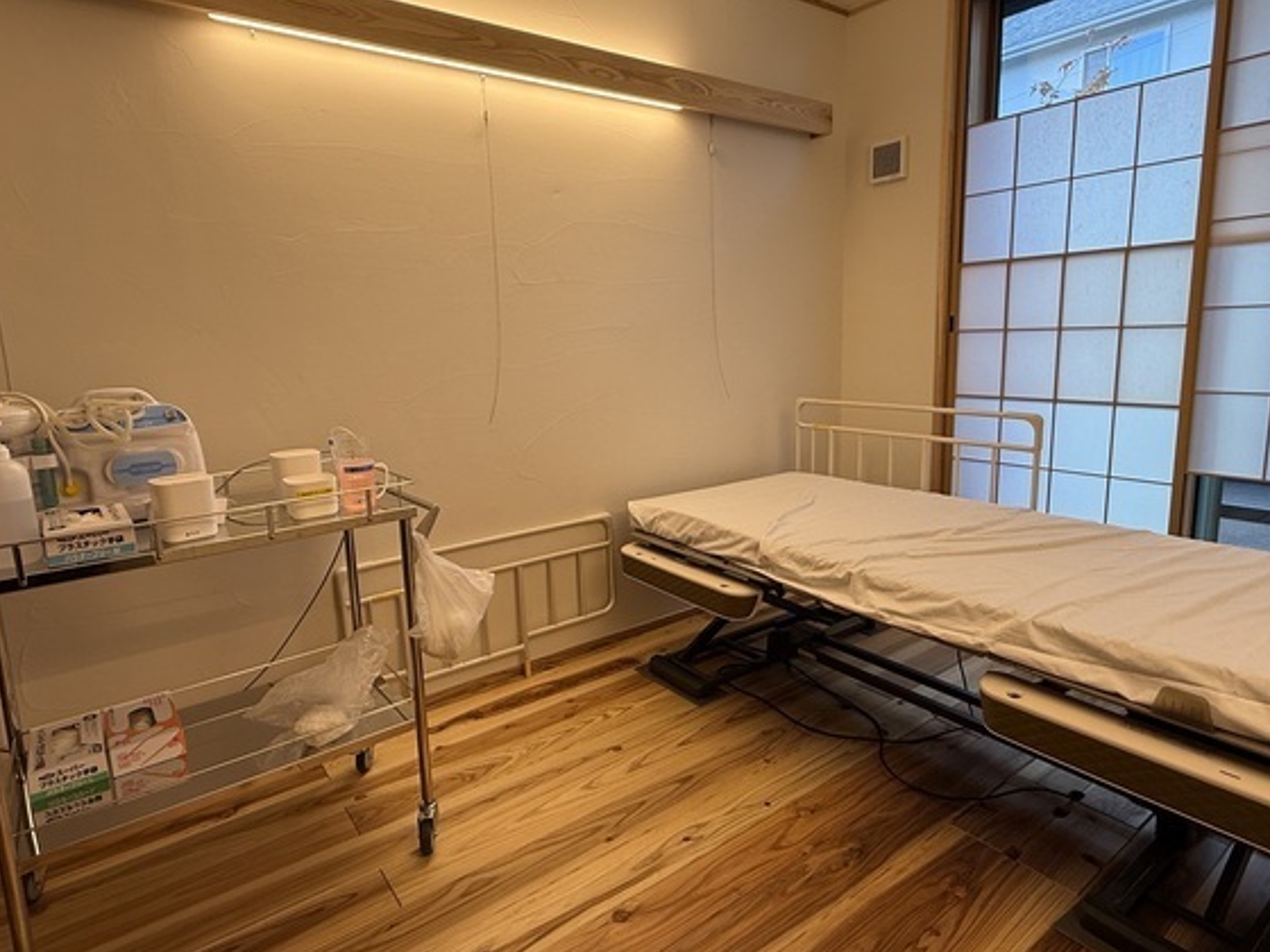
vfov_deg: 81.7
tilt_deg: -8.9
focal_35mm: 15
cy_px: 451
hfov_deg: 98.2
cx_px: 624
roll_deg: +2.2
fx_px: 550
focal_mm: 2.22
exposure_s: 1/117
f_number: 2.2
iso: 50
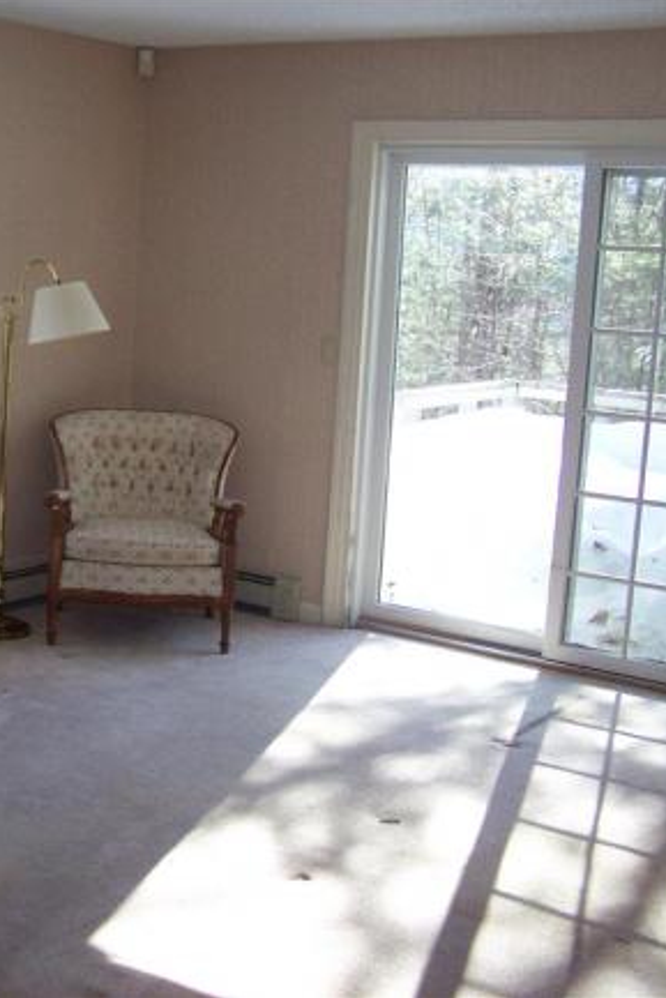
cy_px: 498
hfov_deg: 25.0
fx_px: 1469
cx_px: 104
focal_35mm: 53
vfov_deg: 37.5
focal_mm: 6.3
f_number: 2.8
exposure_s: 1/125
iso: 160
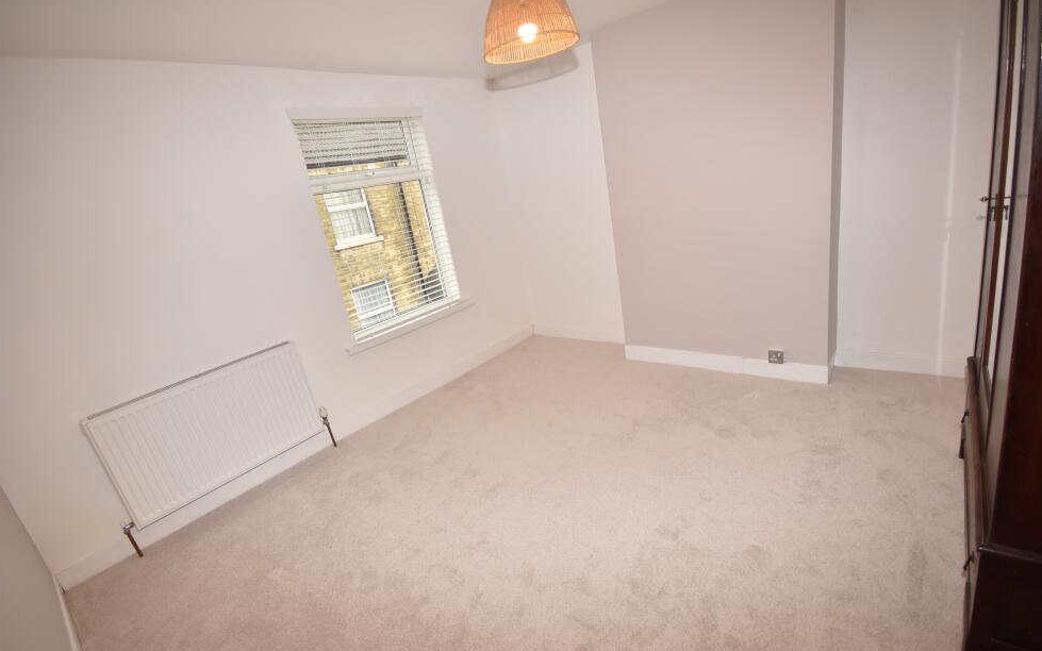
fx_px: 454
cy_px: 327
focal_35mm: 16
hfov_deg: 97.8
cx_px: 520
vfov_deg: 71.3
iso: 400
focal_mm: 10
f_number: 5.6
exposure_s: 1/60
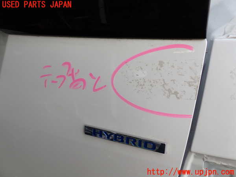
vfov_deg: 46.8
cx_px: 118
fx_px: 205
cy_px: 88
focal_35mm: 30
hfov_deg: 60.0
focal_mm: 5.4
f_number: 3.2
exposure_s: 1/250
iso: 100
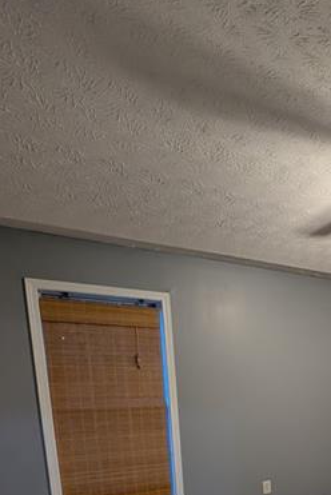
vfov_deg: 56.9
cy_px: 440
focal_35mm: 28
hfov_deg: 39.2
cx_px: 354
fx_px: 385
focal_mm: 1.95
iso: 95
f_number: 2.2
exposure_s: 1/24
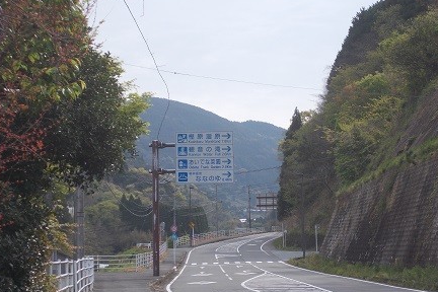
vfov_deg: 12.5
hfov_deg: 18.6
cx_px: 225
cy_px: 161
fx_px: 1338
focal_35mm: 110
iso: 80
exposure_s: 1/250
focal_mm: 17.6
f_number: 5.5
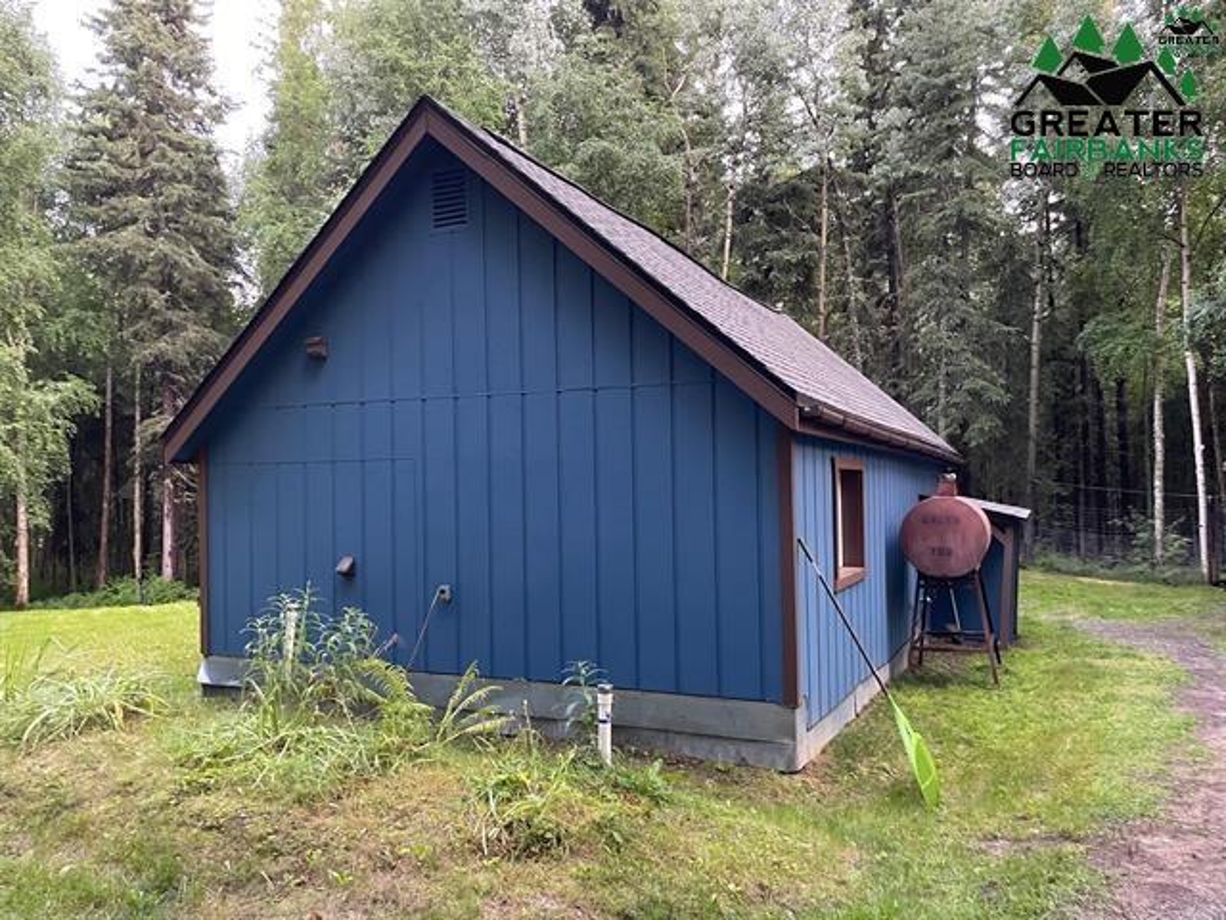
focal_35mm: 26
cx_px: 613
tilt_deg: +1.6
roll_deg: +0.2
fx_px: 921
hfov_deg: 67.3
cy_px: 460
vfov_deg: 53.1
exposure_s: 1/60
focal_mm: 4.2
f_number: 1.6
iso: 200
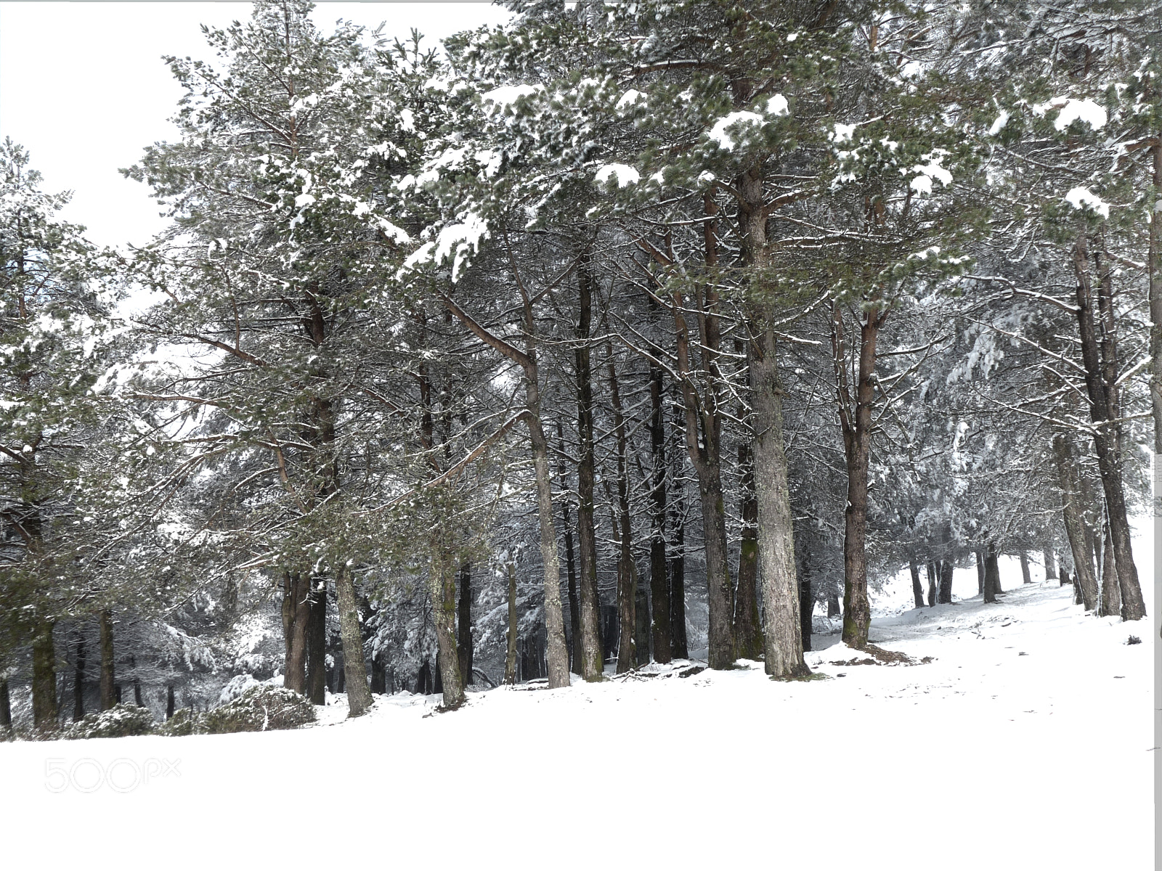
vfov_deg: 36.0
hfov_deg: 46.8
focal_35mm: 40
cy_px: 436
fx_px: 1343
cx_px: 581
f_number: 4
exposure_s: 1/250
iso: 100
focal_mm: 7.1
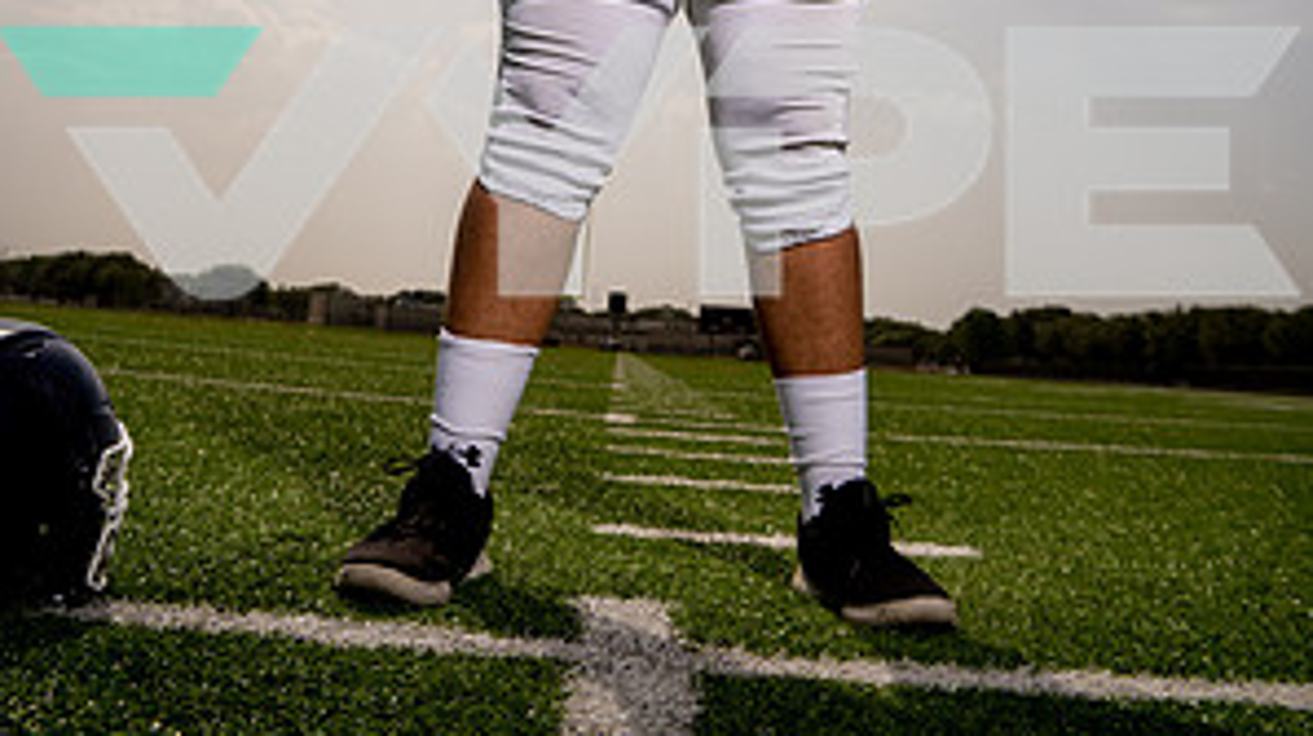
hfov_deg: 52.8
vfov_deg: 27.4
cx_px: 656
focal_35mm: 38
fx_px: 1322
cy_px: -145
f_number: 4.5
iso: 100
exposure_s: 1/1250
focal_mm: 24
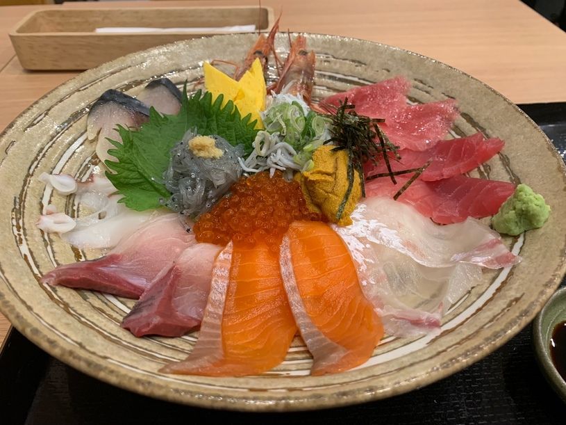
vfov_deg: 53.1
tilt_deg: -42.3
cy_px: 212
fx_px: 425
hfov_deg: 67.3
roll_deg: +0.1
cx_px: 283
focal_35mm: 26
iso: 200
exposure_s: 1/60
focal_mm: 4.25
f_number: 1.8
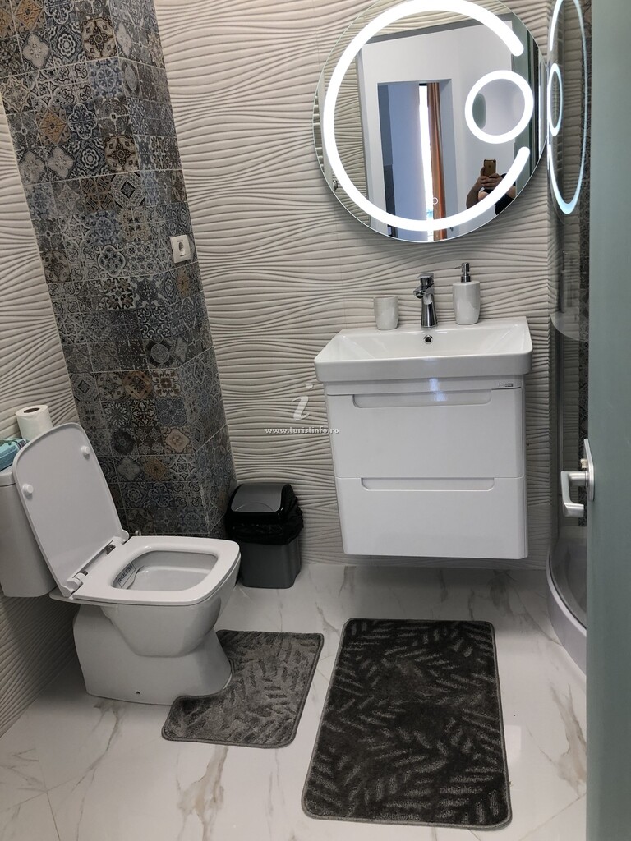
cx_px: 316
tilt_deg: -21.4
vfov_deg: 63.4
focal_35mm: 28
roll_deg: +8.5
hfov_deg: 49.7
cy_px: 420
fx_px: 681
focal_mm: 3.99
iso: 25
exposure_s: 1/30
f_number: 1.8
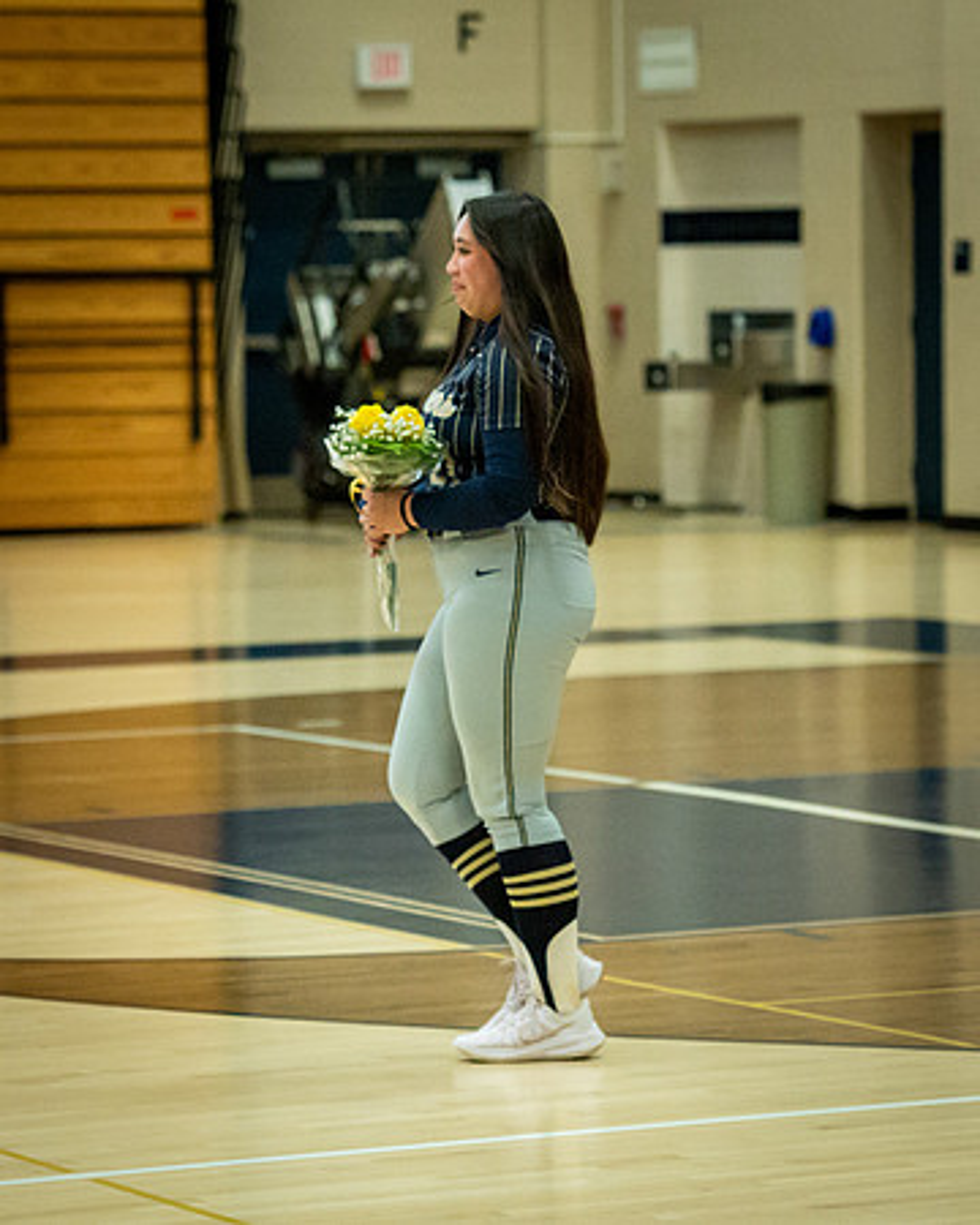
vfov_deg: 10.6
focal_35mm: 181
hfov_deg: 8.5
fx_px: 6577
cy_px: 646
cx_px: 474
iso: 8000
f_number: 4
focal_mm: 105
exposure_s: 1/500
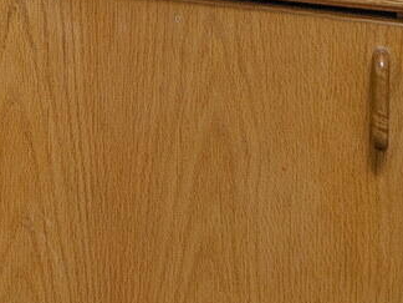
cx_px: -832
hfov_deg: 9.5
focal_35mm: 158
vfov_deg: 8.6
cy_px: -420
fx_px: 1839
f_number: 7.1
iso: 200
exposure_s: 1/250
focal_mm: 19
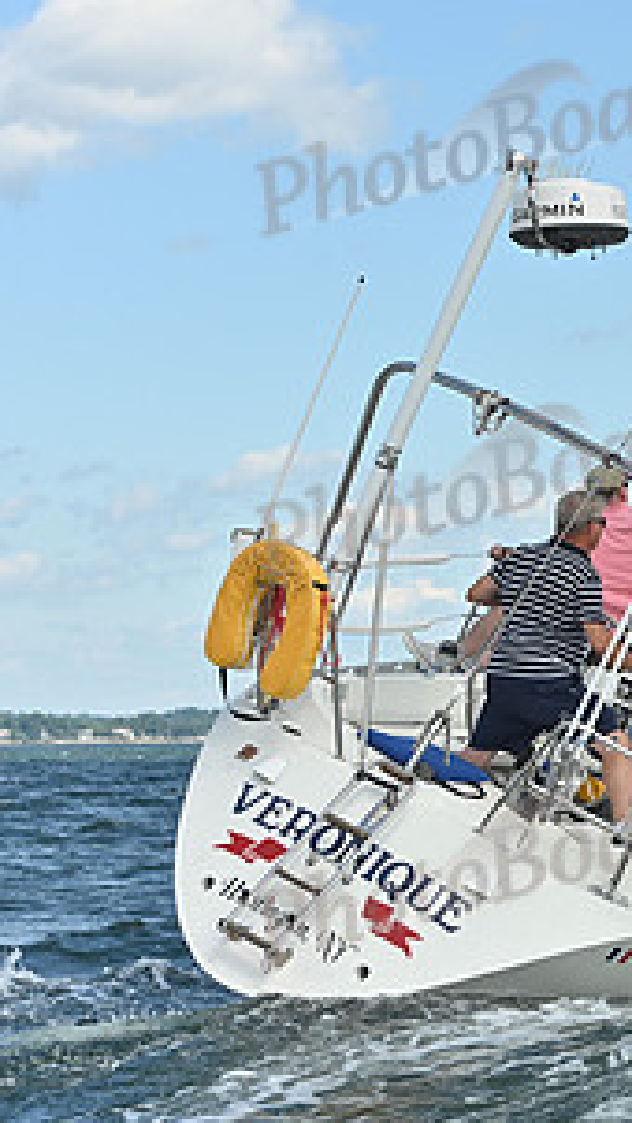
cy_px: 623
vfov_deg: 15.2
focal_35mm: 141
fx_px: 4198
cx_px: 974
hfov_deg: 8.4
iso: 250
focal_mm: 70
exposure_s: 1/1250
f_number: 6.3
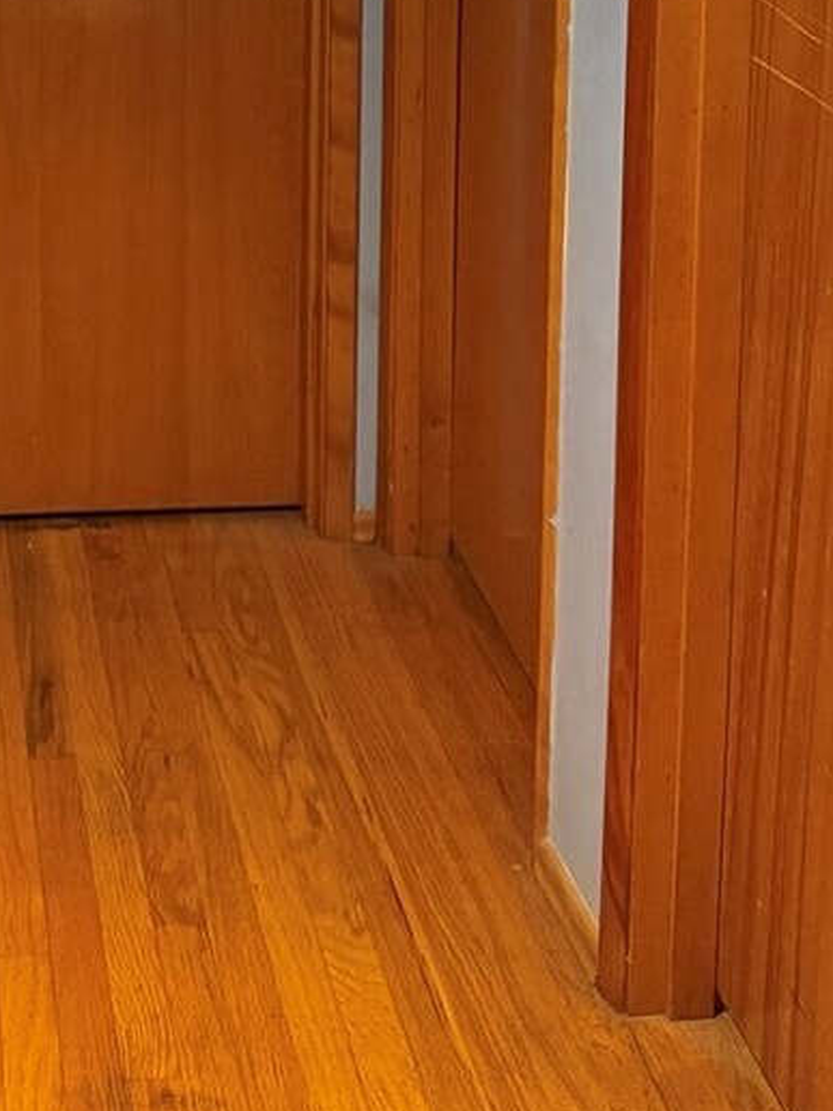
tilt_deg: -6.4
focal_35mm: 67
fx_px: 2150
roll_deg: +0.2
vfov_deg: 26.5
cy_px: -136
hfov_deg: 21.5
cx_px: 121
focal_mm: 6.76
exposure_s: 1/40
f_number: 1.78
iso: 1000
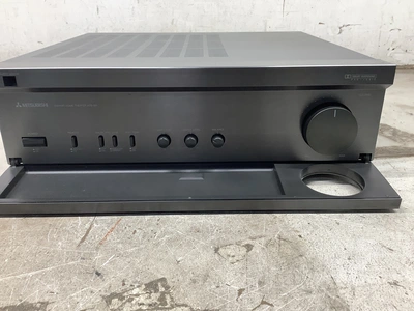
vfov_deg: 45.4
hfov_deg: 58.4
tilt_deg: -22.3
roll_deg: +0.7
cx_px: 207
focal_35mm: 31
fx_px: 371
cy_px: 156
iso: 64
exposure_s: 1/60
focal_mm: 3.3
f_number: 2.4
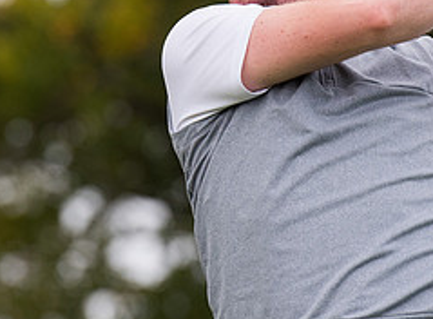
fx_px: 7382
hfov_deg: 3.4
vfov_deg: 2.5
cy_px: 67
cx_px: 181
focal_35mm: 594
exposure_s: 1/1600
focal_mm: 200
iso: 400
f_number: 4
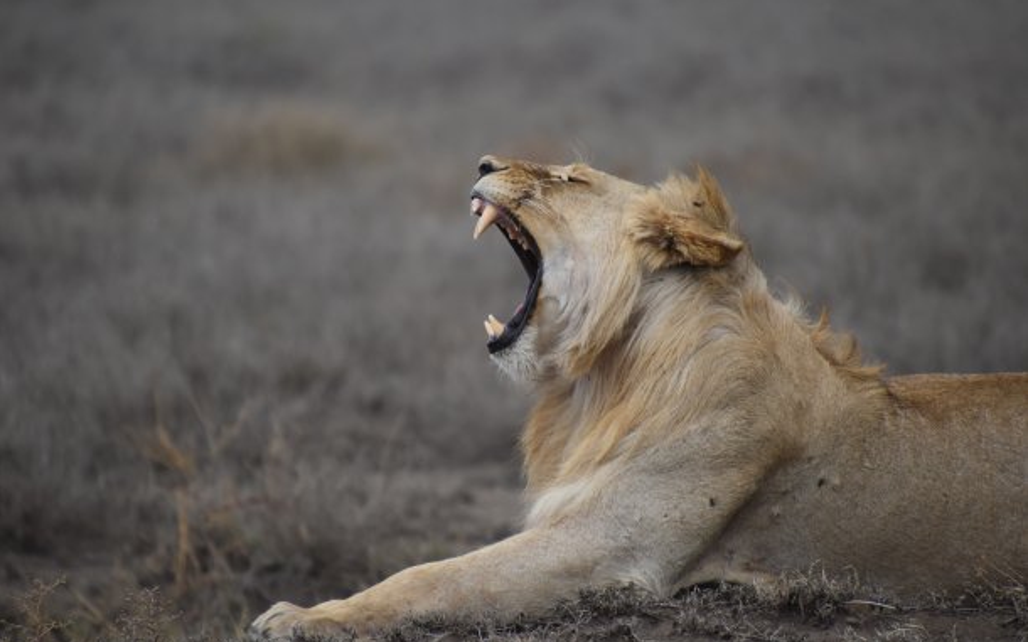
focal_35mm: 614
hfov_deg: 3.4
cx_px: 514
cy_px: 307
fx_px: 17199
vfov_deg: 2.1
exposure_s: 1/1000
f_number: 6.3
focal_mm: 400
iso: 640
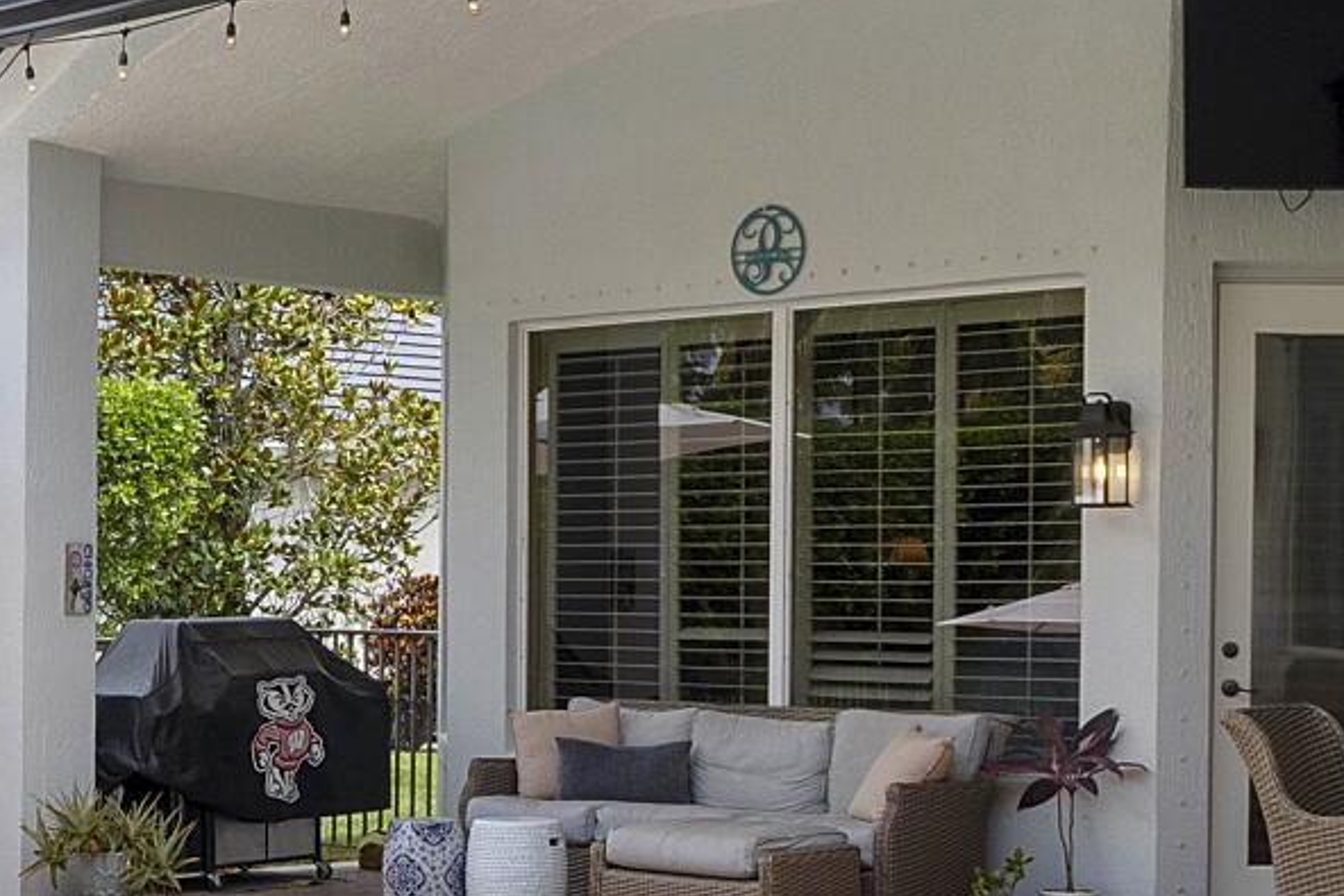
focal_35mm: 76
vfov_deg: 17.9
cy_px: 628
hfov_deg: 26.1
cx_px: 227
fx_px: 2838
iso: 100
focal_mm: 10
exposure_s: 1/80
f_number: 11
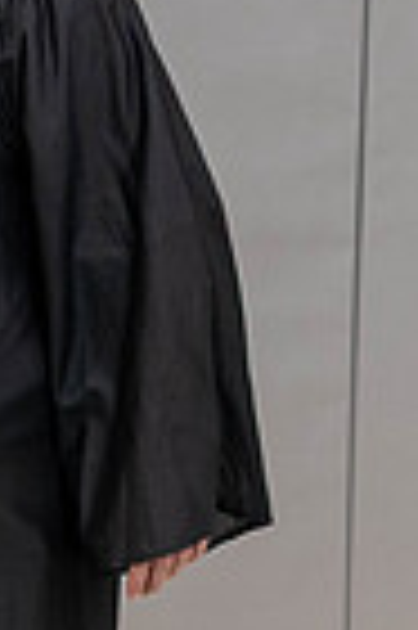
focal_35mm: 148
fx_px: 2584
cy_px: 252
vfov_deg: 13.9
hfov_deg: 9.1
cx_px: -165
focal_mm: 24
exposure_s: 1/125
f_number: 2.8
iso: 500
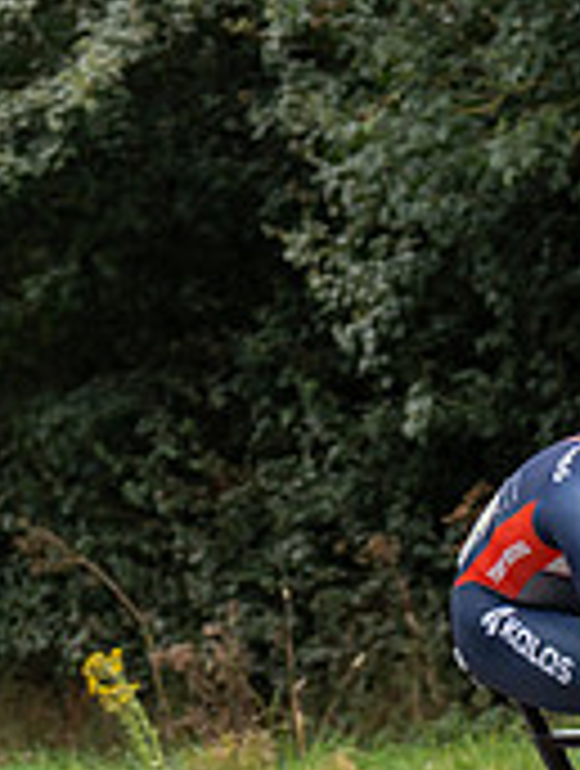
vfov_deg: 6.2
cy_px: 824
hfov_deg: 4.7
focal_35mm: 319
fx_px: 7100
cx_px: 631
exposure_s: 1/1000
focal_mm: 70
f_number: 4
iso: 500
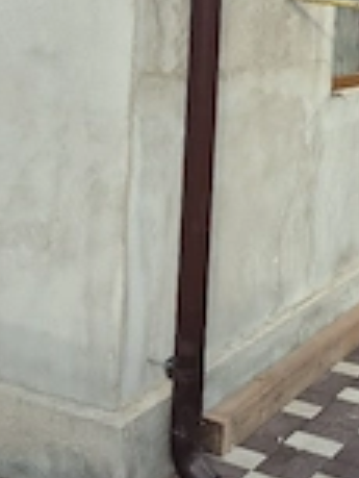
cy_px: -6
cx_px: 393
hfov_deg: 23.0
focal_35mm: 60
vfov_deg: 29.9
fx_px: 829
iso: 25
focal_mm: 5.4
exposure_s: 1/556
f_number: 1.8
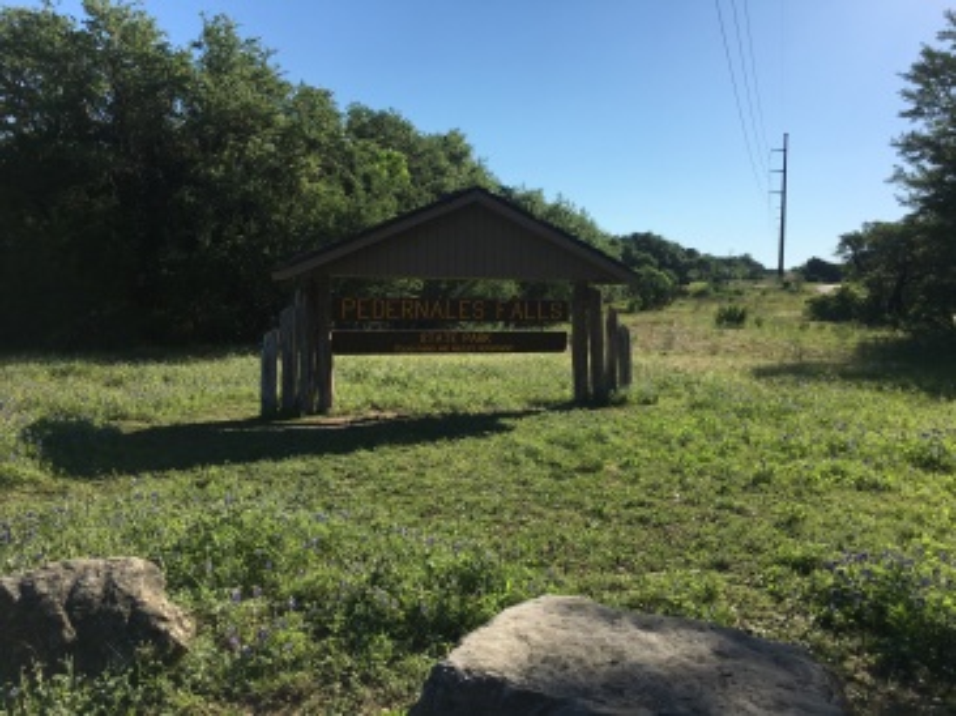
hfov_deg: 61.7
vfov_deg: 48.2
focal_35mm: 29
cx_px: 478
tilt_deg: -4.1
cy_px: 358
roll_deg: -0.4
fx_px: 800
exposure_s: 1/1923
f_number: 2.2
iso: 25
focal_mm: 4.15
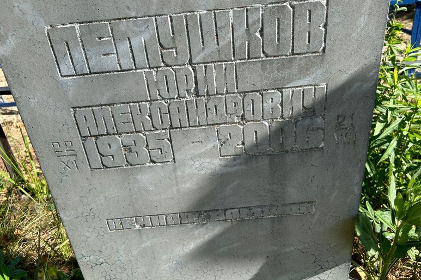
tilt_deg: -29.7
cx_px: 214
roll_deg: +3.1
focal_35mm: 28
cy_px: 119
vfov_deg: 46.2
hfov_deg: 65.5
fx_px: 327
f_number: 1.5
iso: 50
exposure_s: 1/2045
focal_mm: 5.7
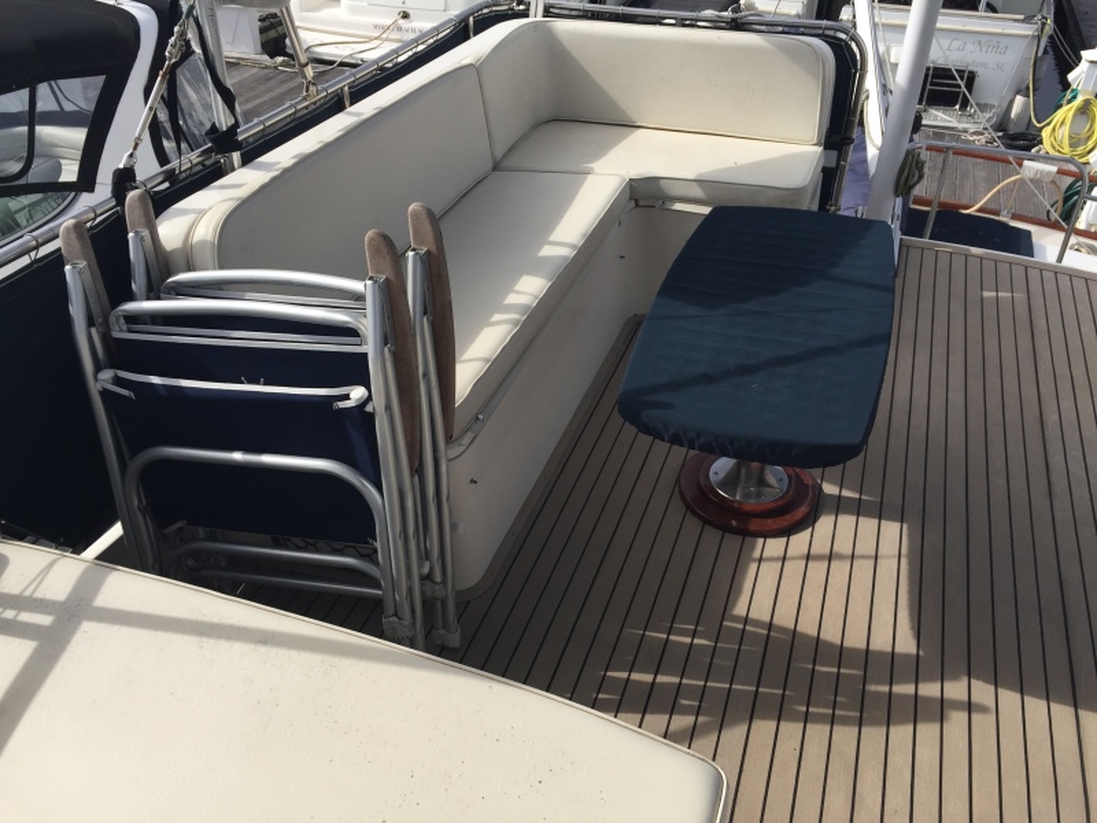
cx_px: 548
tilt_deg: -38.1
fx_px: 919
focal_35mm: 29
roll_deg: +1.0
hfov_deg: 61.7
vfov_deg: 48.2
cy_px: 412
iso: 32
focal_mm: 4.15
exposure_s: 1/3049
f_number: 2.2
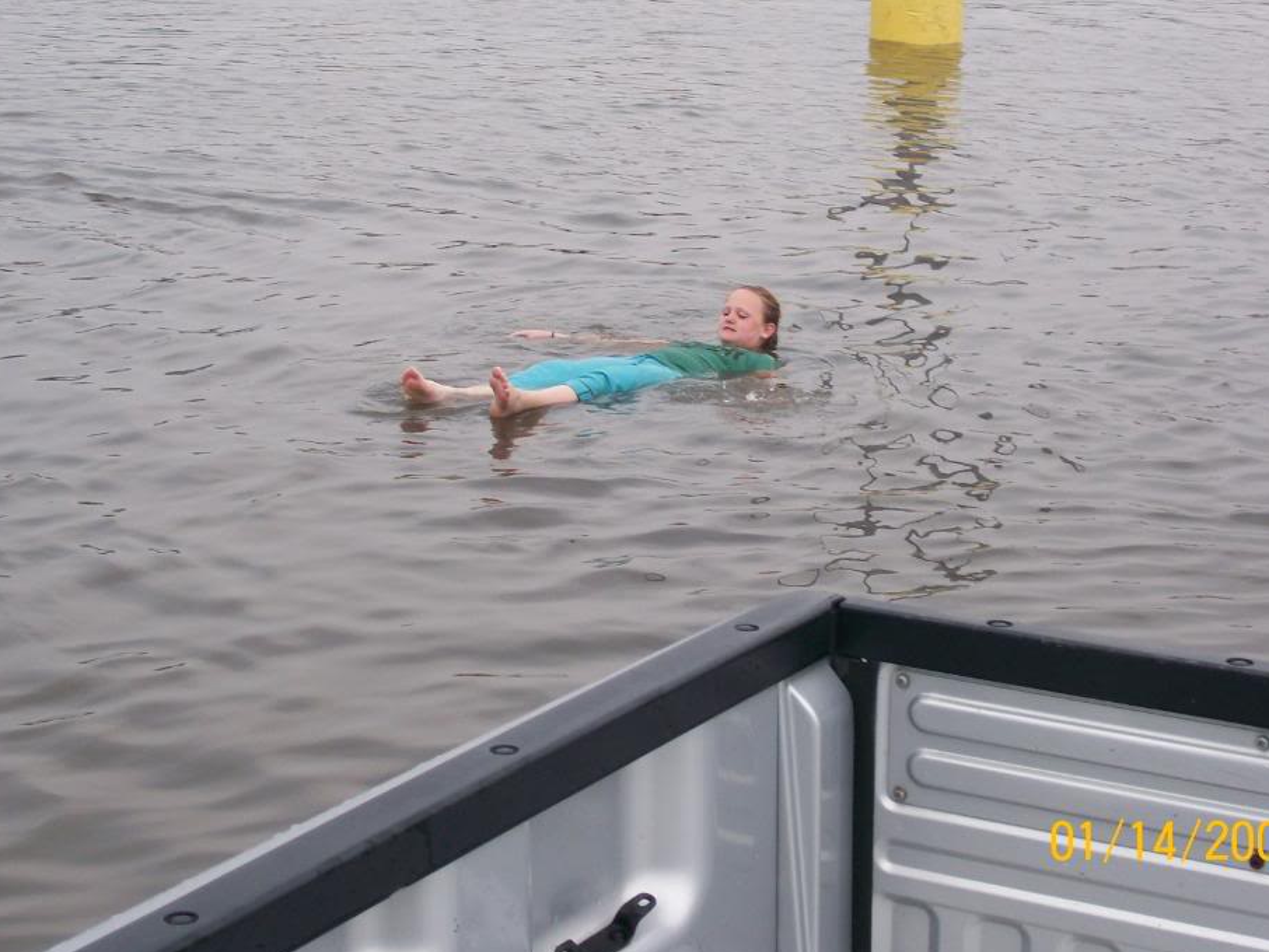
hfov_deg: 25.0
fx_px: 2860
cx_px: 671
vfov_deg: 18.9
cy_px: 438
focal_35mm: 78
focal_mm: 11.6
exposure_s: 1/258
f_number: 3.8
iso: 80
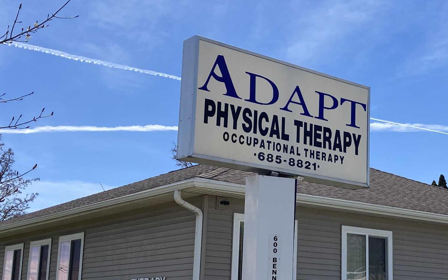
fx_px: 733
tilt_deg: +14.1
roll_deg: -1.8
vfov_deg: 21.6
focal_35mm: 60
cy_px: 161
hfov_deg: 33.5
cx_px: 316
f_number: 1.8
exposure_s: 1/2315
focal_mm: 3.99
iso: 20
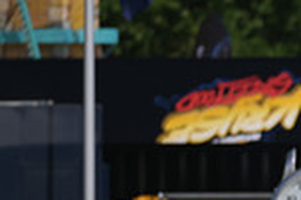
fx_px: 12754
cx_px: 539
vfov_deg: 0.9
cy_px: 254
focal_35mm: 1527
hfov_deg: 1.4
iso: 100
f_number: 5
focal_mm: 400
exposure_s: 1/1250
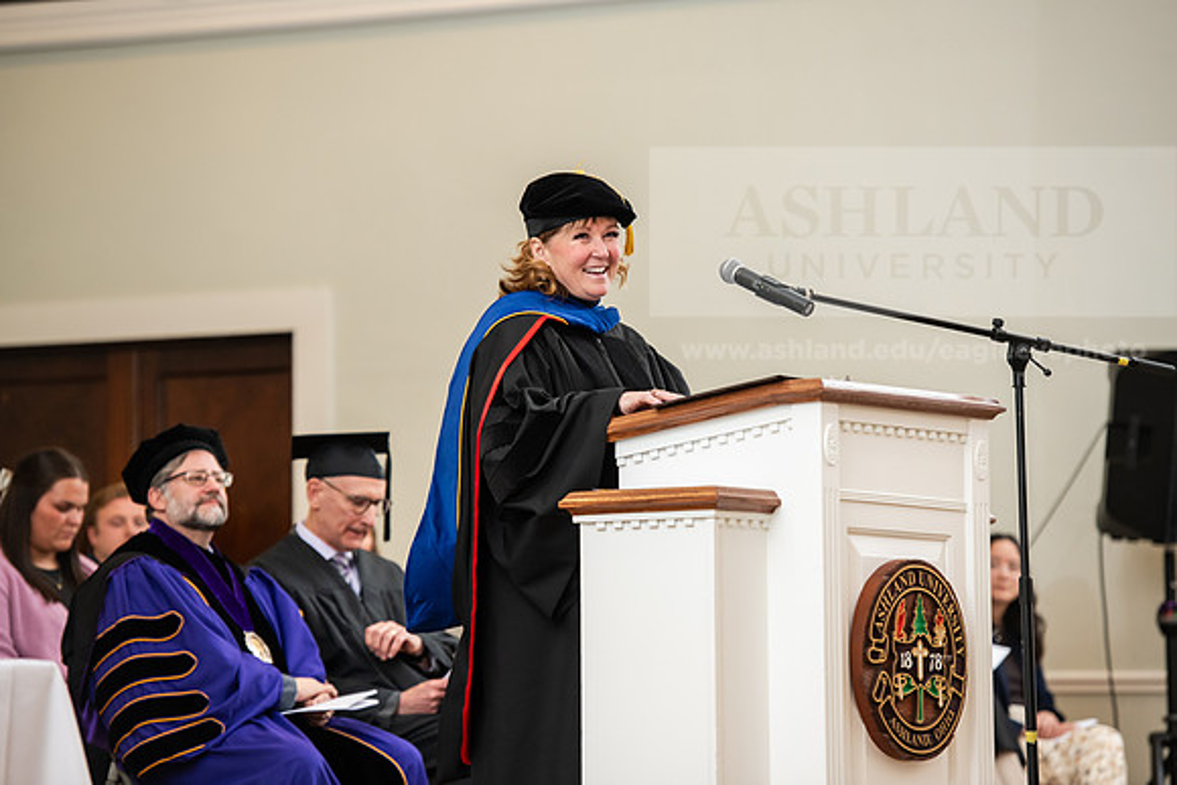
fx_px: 5069
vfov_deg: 8.9
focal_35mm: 155
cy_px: 392
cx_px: 588
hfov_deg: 13.2
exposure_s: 1/200
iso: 1250
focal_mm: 155
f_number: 3.5
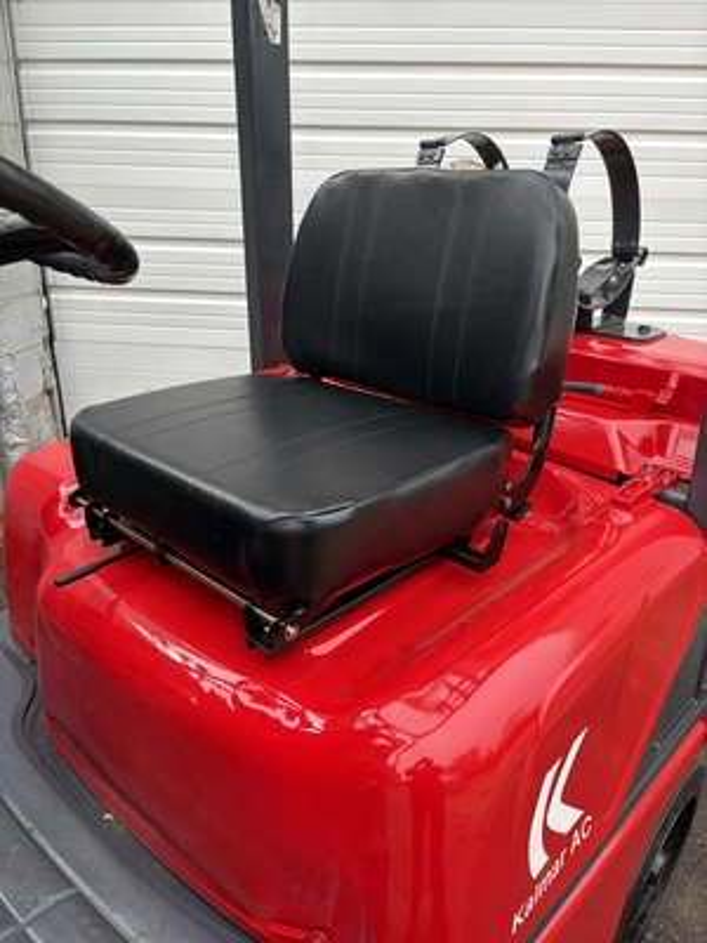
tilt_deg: -21.4
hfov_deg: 53.1
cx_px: 354
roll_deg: -1.4
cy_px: 472
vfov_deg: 67.3
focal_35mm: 26
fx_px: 708
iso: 50
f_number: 1.6
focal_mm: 5.96
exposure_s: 1/543
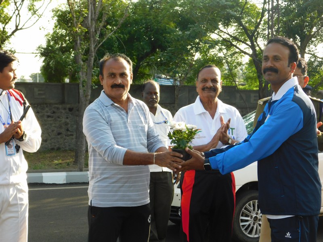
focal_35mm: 71
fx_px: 662
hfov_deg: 27.4
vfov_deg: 20.7
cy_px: 121
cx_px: 162
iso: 125
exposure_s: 1/125
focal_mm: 12.6
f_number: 4.3
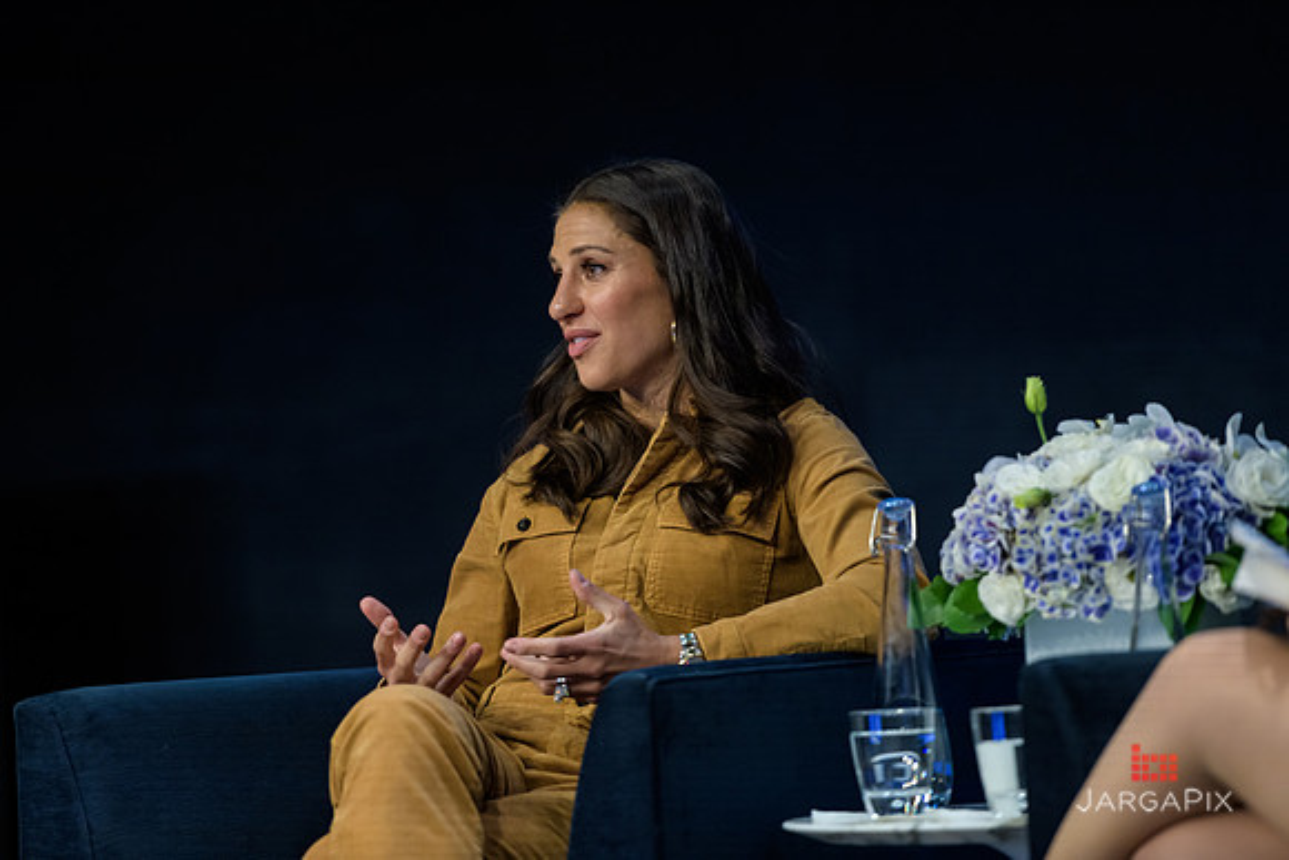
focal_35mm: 200
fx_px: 7162
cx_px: 644
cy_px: 430
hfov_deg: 10.3
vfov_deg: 6.9
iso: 1600
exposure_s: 1/250
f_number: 3.2
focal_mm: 200
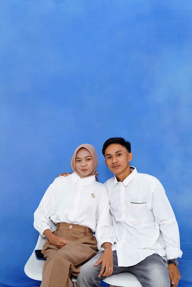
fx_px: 360
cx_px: 96
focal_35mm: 45
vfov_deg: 43.6
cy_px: 144
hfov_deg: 29.9
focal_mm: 30
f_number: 3.5
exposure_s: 1/125
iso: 250
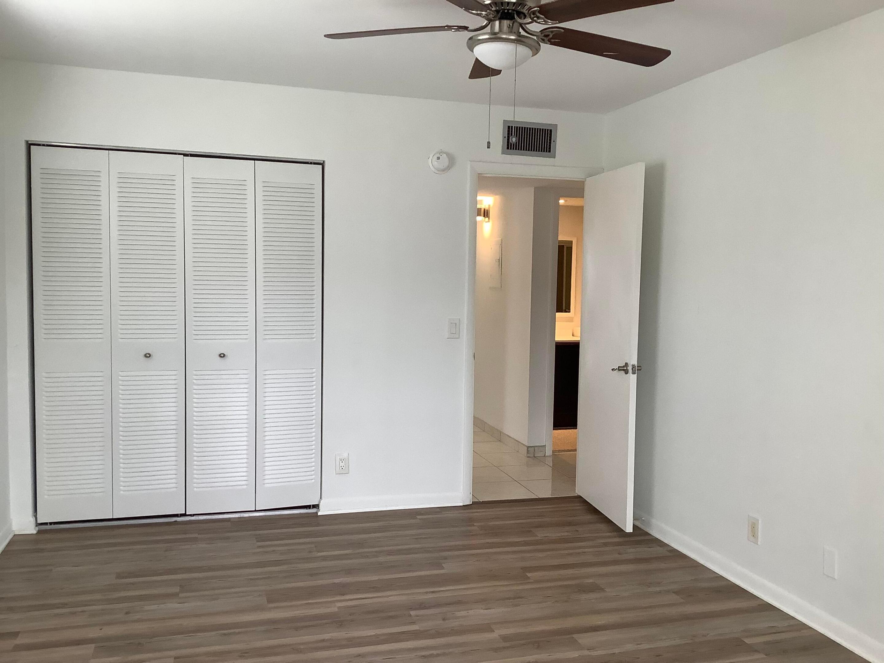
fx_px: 792
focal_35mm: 31
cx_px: 442
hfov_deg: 58.4
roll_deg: -1.7
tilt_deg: -5.3
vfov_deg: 45.4
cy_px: 332
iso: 80
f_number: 2.4
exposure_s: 1/120
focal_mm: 3.3
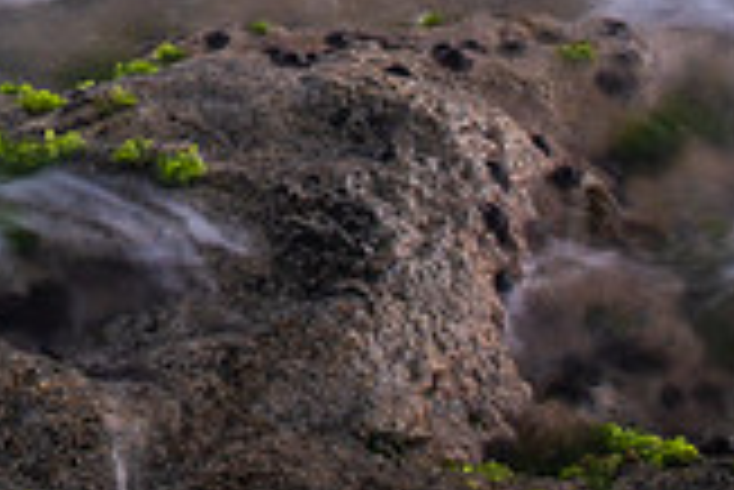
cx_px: -14
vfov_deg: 12.5
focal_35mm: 103
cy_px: -284
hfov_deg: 19.2
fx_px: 2102
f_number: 14
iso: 400
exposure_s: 1
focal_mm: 19.2
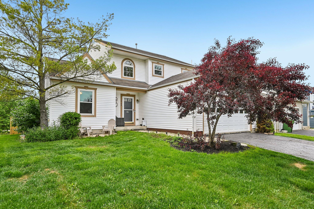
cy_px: 104
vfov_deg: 63.2
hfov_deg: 85.4
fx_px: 170
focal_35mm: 20
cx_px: 157
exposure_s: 1/1500
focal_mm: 19.5
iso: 400
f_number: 4
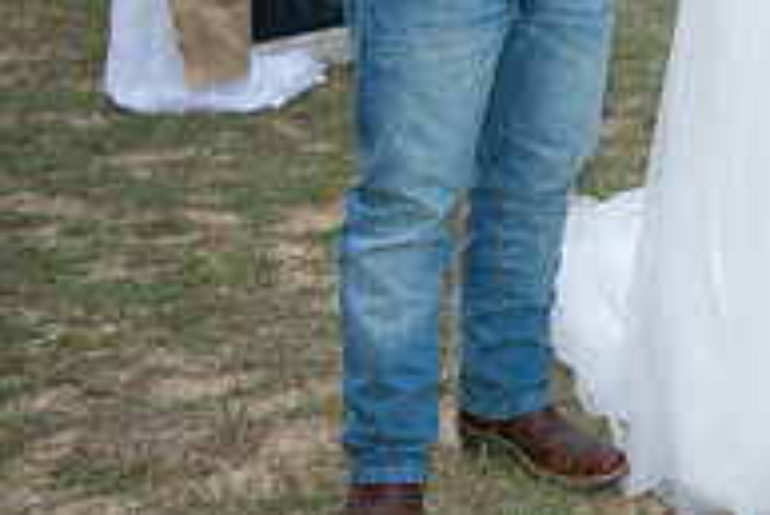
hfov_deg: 18.8
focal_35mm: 102
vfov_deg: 13.0
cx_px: 958
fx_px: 2183
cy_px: -160
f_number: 2.8
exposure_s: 1/125
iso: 800
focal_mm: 34
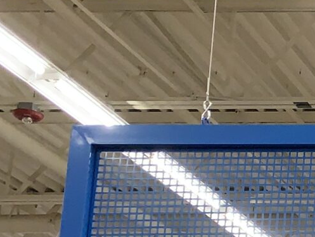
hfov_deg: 11.5
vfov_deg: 10.8
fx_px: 1220
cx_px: 807
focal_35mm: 134
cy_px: 320
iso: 100
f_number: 1.8
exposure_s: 1/108
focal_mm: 4.25
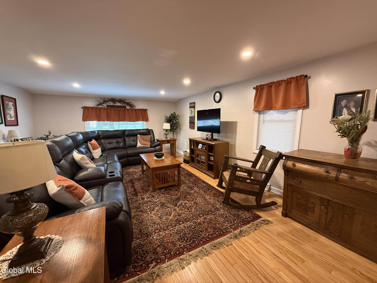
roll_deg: +0.0
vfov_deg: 85.7
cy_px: 142
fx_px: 152
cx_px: 188
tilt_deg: -7.5
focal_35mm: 14
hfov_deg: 102.1
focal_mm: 2.22
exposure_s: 1/60
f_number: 2.2
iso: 500
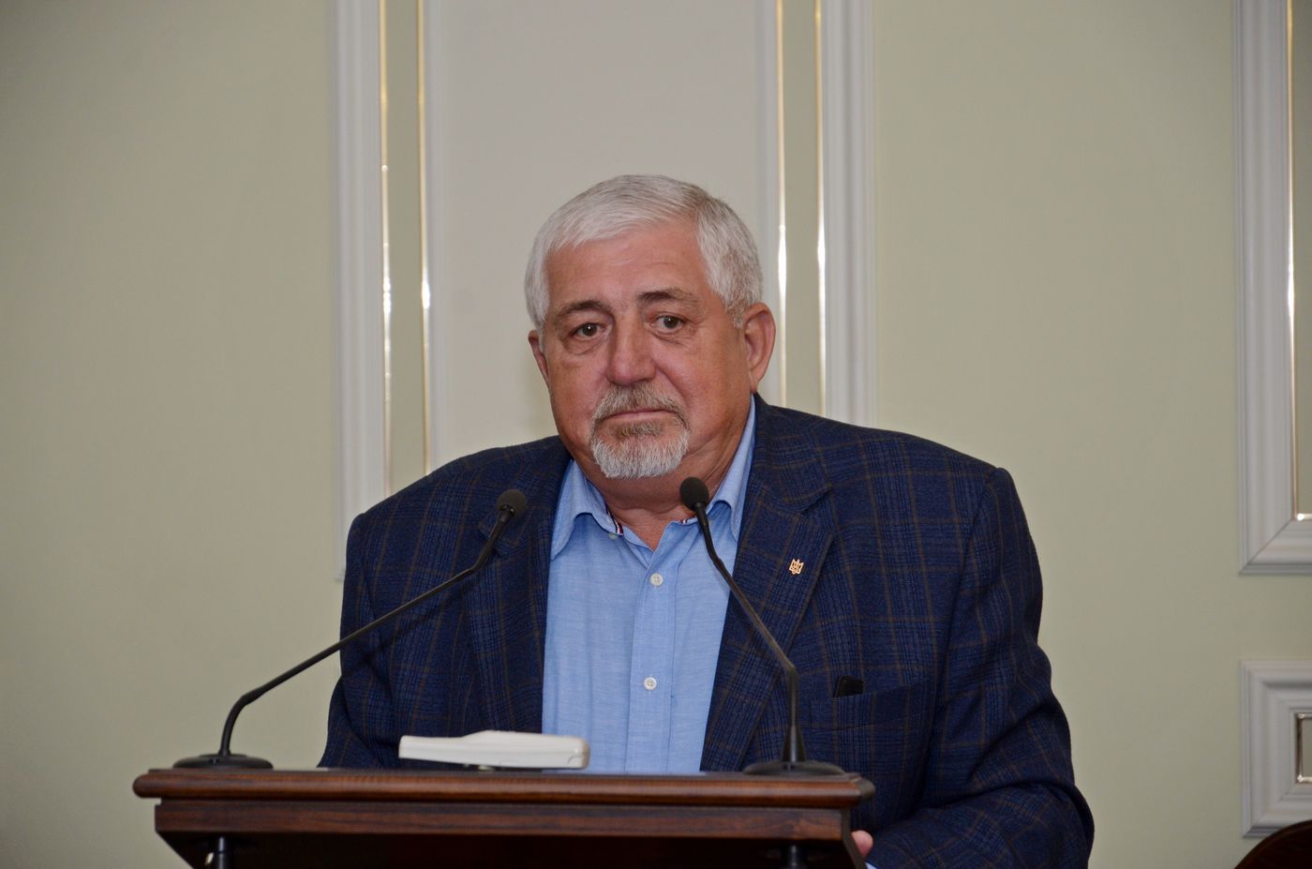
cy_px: 434
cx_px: 656
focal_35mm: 158
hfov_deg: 13.1
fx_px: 5728
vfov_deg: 8.7
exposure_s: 1/200
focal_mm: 105
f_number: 5.6
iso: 800
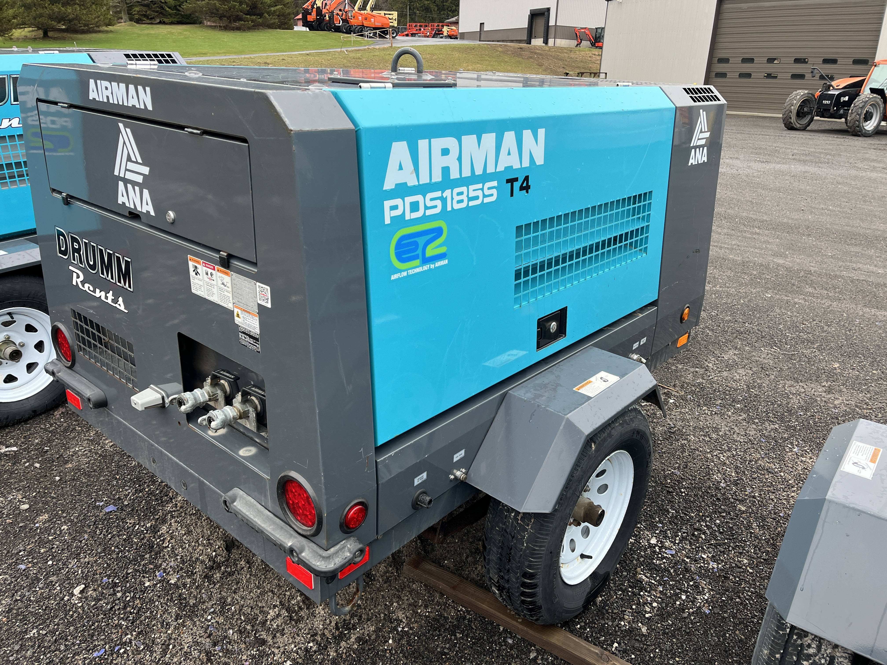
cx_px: 444
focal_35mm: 26
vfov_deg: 53.1
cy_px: 332
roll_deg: -2.6
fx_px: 666
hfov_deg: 67.3
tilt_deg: -20.5
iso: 50
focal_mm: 5.1
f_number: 1.6
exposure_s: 1/298
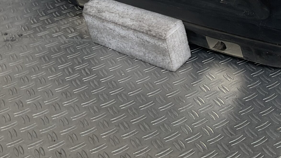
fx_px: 514
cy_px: -24
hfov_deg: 28.6
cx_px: 284
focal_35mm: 69
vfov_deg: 16.8
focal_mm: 3
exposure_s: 1/144
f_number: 1.8
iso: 16
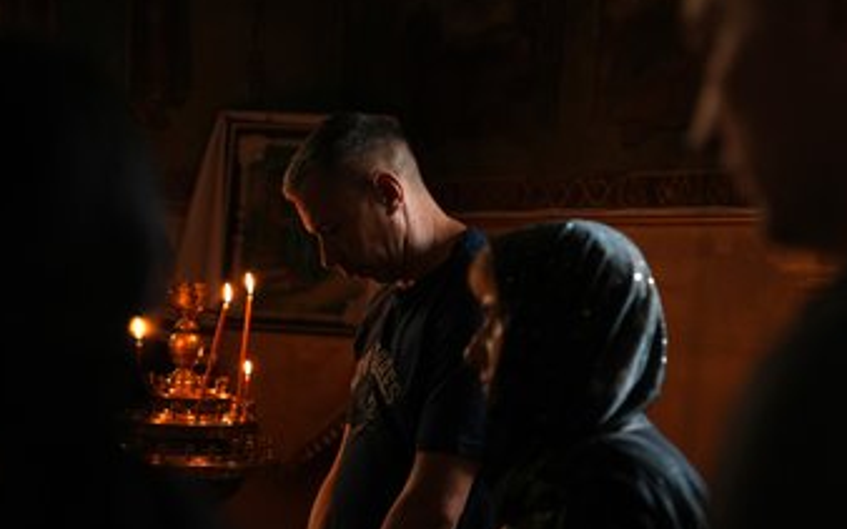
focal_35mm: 82
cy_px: 277
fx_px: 1892
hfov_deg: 25.2
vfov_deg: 15.9
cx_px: 466
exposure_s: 1/50
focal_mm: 68
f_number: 2.8
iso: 800
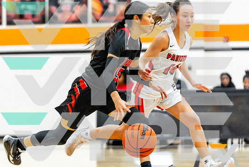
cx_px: 78
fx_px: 1114
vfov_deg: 8.5
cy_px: 91
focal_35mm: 161
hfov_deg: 12.7
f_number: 2.8
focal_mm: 117
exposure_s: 1/1250
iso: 2000
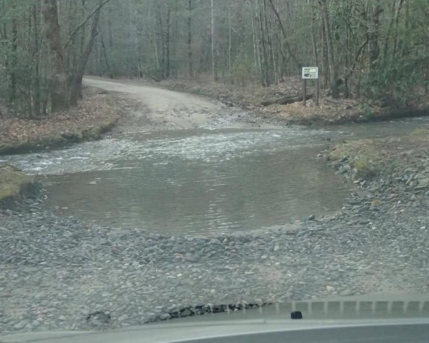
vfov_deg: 30.9
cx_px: 198
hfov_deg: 38.0
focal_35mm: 49
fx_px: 622
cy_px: 172
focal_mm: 8.41
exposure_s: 1/320
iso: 800
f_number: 4.5
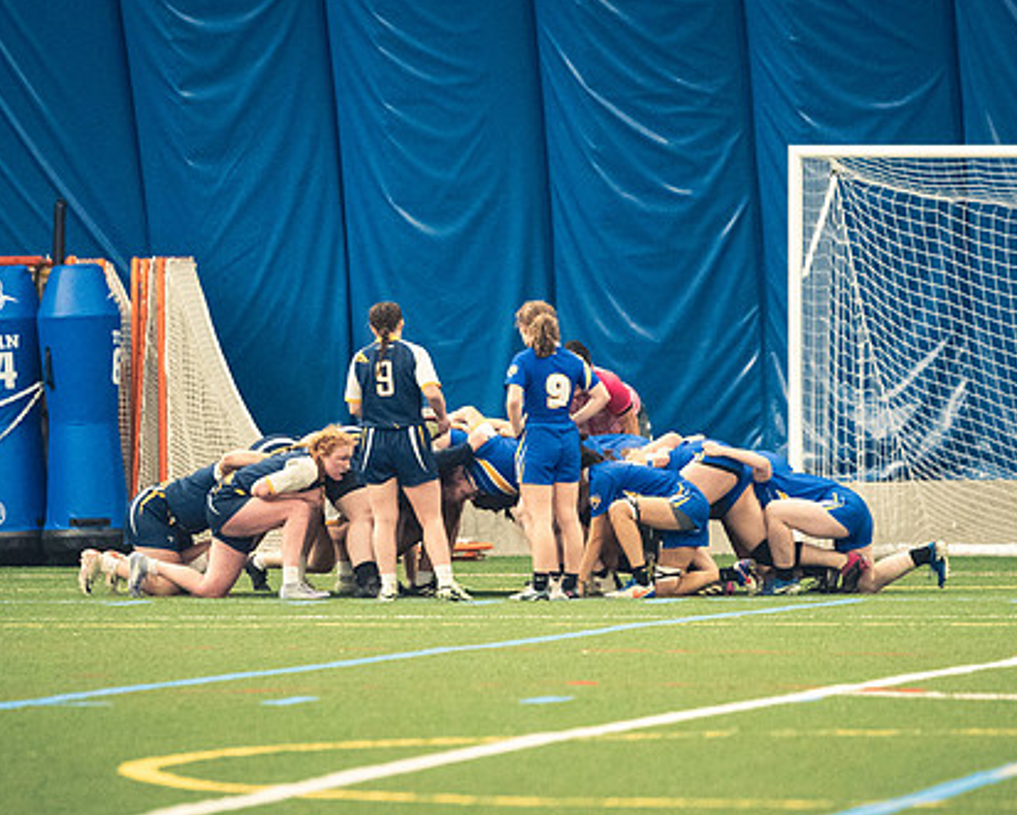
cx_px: 564
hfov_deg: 4.9
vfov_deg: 3.9
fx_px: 11898
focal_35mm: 395
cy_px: 443
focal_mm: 200
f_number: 2.8
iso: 12800
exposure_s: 1/500
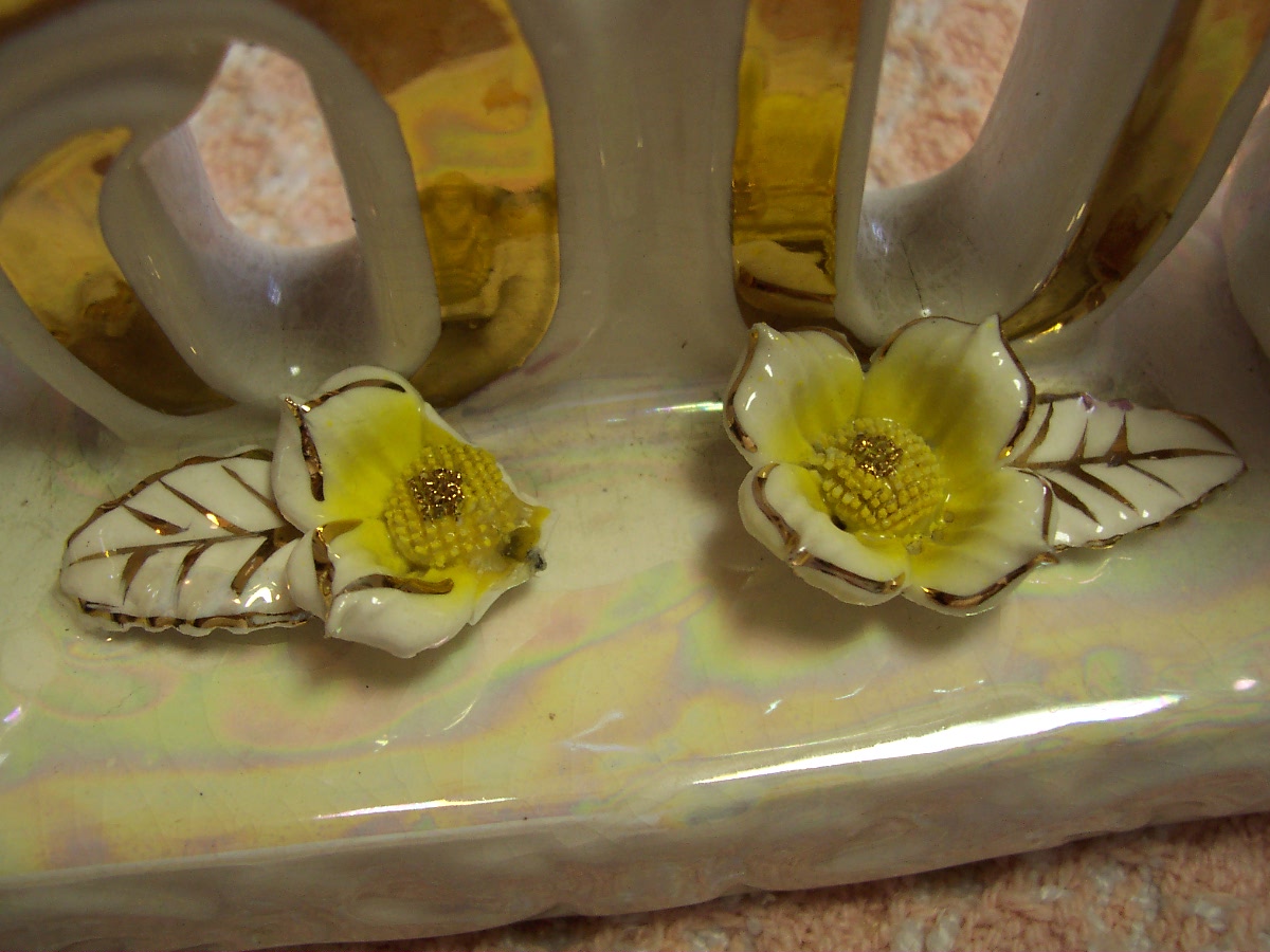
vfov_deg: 38.7
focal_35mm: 37
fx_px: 1357
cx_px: 635
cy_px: 476
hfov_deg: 50.1
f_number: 2.8
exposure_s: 1/90
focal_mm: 5.6
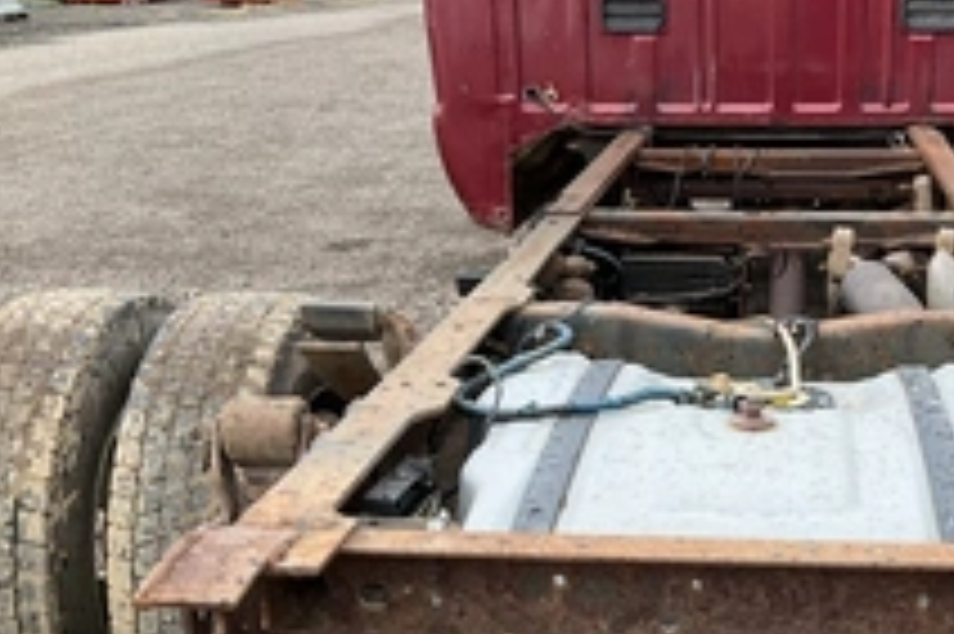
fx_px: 1509
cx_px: 756
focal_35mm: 57
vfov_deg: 23.2
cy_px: 549
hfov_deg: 34.1
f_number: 1.8
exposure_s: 1/159
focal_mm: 3
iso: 20
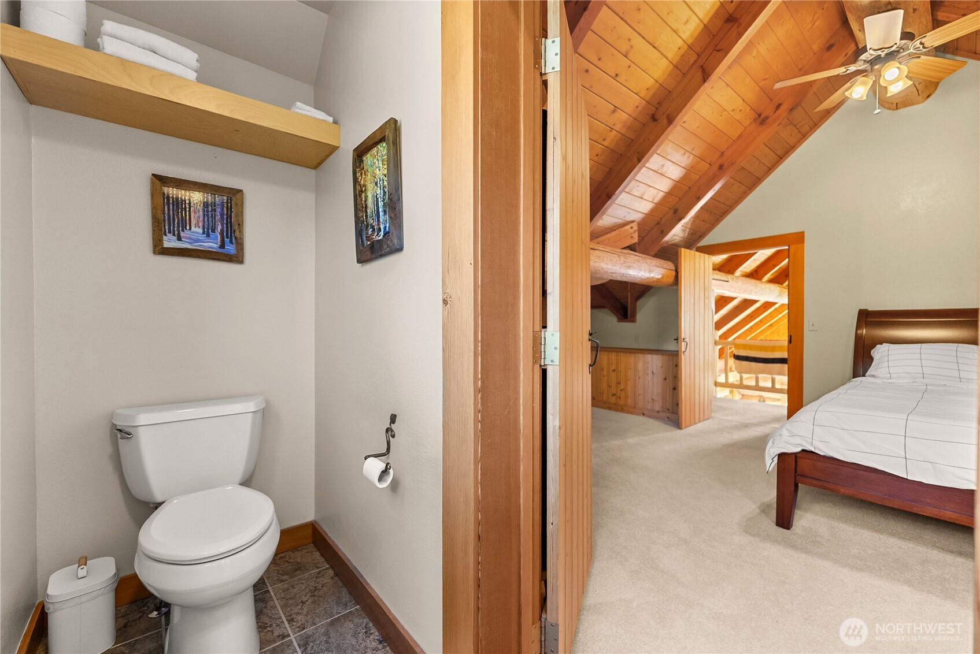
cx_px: 490
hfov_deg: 104.2
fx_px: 381
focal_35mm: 14
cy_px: 327
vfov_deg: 81.3
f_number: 2.8
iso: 400
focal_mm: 14
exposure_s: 1/15
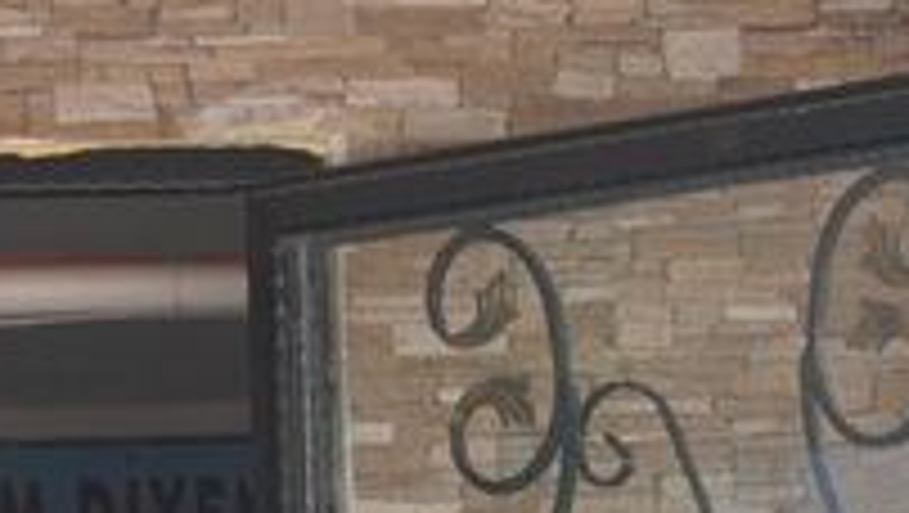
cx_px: 500
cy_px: 477
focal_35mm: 372
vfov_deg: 3.3
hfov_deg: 5.8
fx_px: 8973
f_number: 4
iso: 125
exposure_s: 1/160
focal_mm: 48
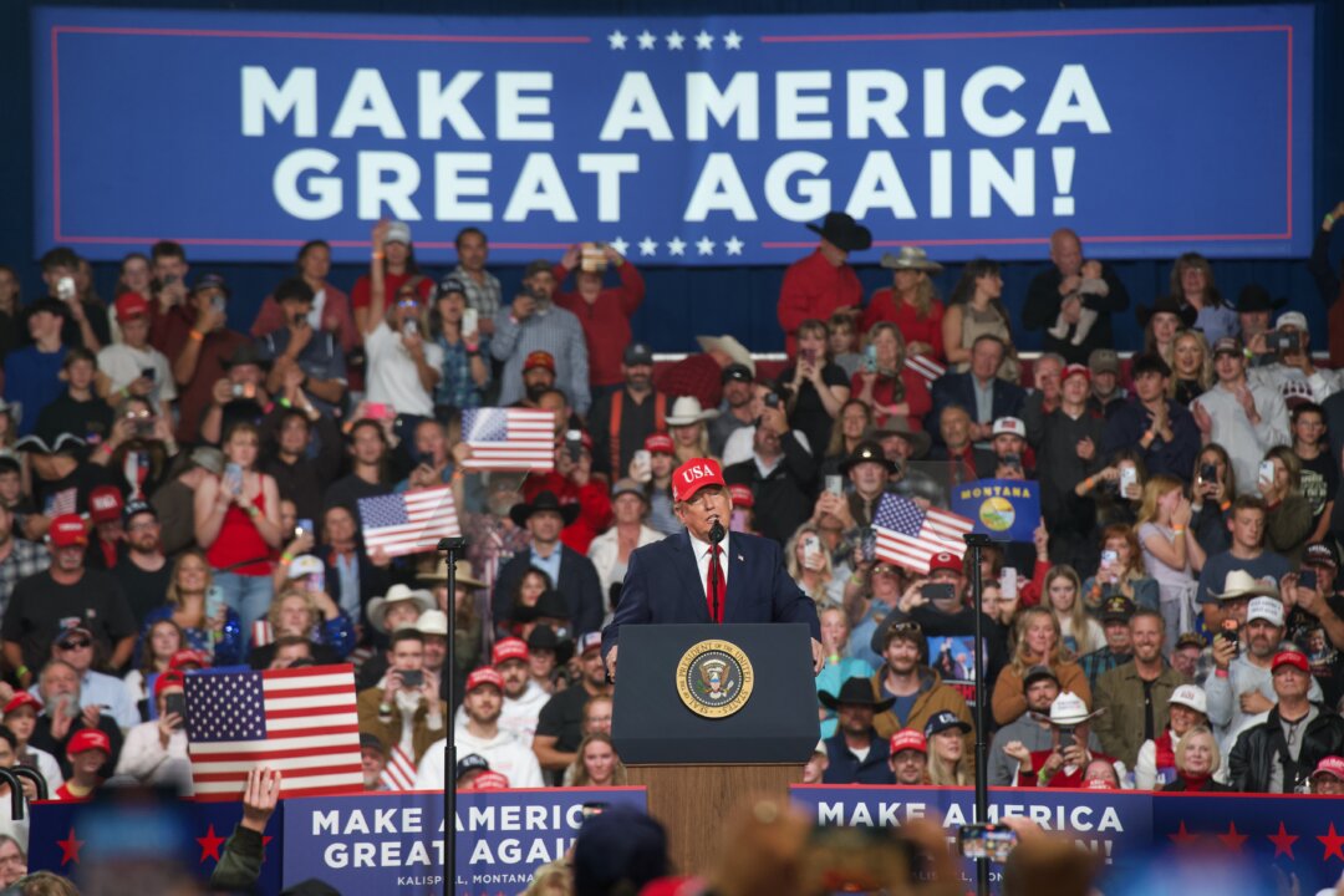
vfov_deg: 7.6
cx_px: 672
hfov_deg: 11.4
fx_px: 6719
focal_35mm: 180
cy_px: 448
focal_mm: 180
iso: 1600
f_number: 4
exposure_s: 1/200
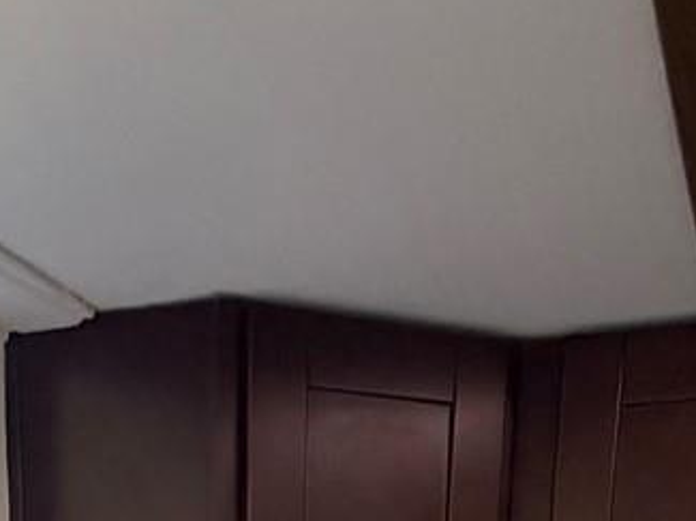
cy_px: 1207
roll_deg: -0.2
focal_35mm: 69
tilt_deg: -18.2
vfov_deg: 14.7
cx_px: 223
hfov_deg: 28.0
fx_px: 1386
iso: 320
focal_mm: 2.22
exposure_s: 1/108
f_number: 2.2
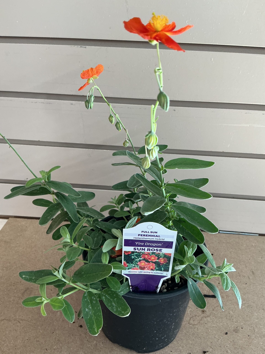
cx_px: 132
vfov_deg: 61.7
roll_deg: -1.8
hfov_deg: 48.2
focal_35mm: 29
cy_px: 177
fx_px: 296
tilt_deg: -28.9
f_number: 1.8
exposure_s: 1/60
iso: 64
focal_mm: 3
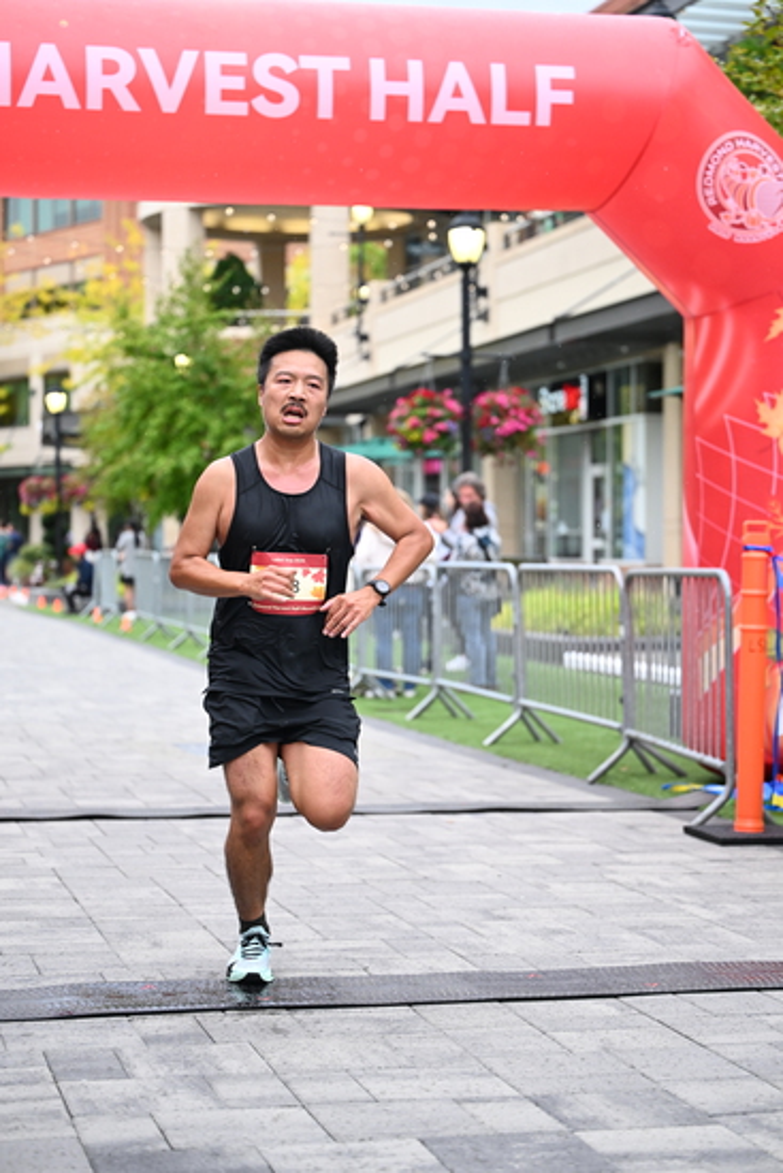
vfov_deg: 28.8
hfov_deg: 19.5
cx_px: 392
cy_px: 586
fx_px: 2282
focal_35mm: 70
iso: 1250
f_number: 2.8
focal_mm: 70
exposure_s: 1/1250
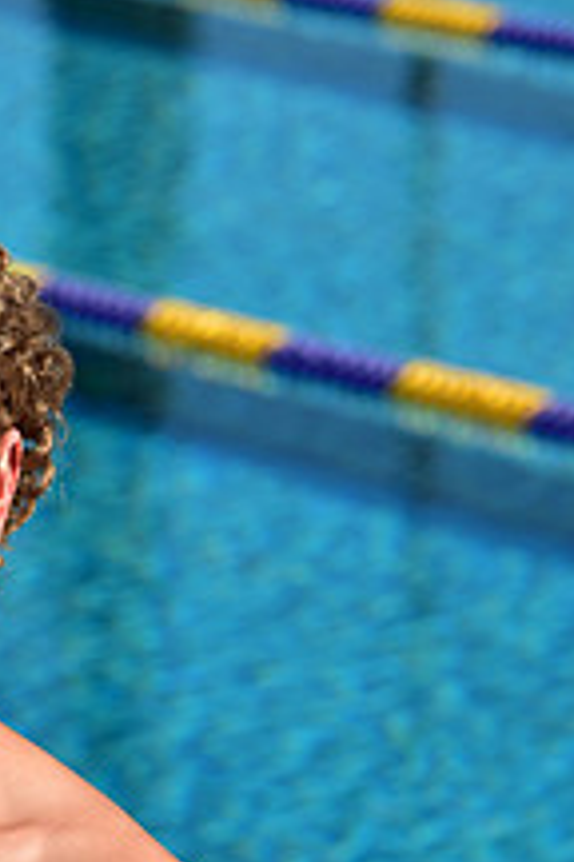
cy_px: 1050
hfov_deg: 3.8
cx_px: -169
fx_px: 8657
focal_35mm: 362
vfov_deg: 5.7
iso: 64
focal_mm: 135
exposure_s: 1/250
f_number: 6.3
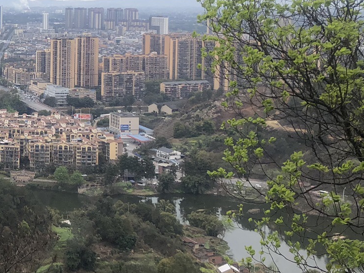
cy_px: 42
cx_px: -29
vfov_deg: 19.1
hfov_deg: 24.1
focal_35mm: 76
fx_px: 799
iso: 20
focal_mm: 3.99
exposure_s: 1/1263
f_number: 1.8
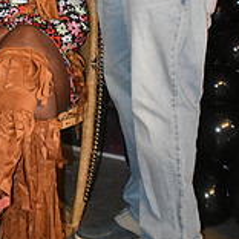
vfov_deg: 13.7
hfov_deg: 14.1
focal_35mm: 123
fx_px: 961
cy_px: -70
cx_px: 36
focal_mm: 26
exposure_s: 1/60
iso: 5600
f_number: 4
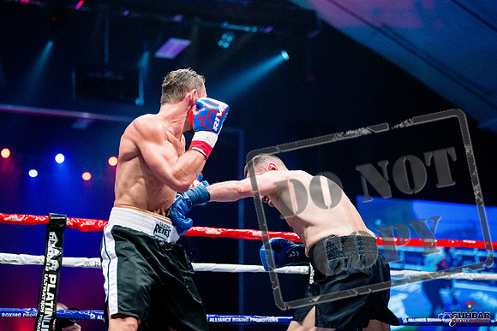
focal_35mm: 75
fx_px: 1036
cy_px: 166
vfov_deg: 18.2
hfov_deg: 27.0
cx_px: 248
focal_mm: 50
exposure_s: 1/1600
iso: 6400
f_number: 1.4
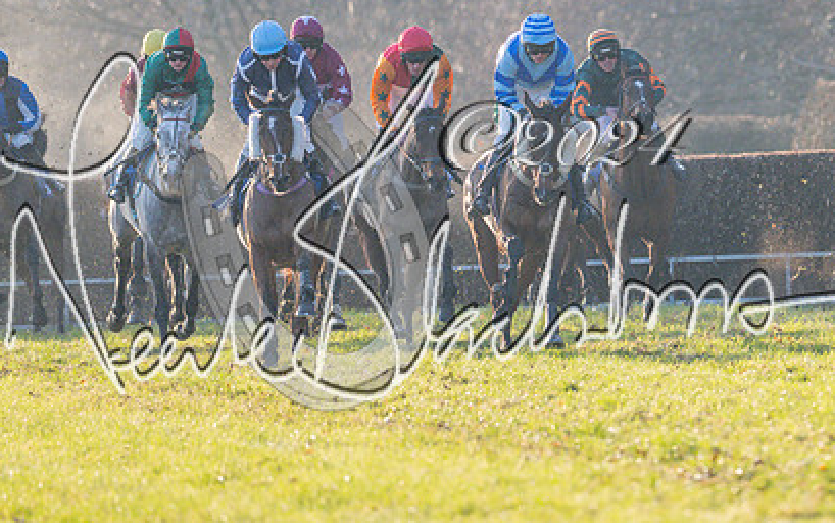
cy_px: -48
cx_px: 731
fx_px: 19214
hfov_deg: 2.5
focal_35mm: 844
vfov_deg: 1.6
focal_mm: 400
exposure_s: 1/2000
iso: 800
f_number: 5
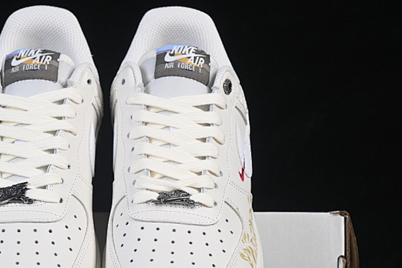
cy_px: 224
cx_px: 110
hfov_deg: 16.1
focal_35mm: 127
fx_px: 1418
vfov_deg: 10.7
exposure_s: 1/80
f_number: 8
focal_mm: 50
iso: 160
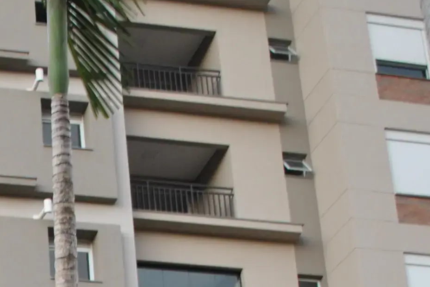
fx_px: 1351
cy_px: 510
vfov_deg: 11.3
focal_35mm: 113
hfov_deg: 16.8
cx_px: -172
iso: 200
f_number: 3.5
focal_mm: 18
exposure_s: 1/40
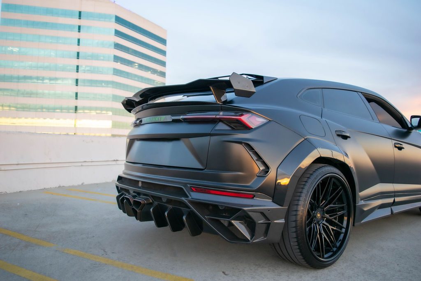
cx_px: 210
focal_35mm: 27
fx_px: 316
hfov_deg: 67.4
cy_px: 140
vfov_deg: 47.9
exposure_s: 1/60
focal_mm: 18
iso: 500
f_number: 4
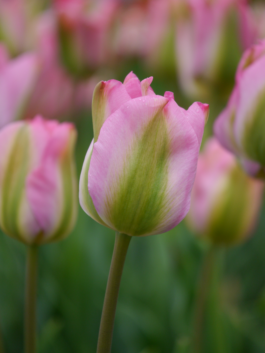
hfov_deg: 5.0
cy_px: 176
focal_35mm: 300
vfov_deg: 6.6
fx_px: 3060
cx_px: 132
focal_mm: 150
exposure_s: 1/320
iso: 400
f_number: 5.6
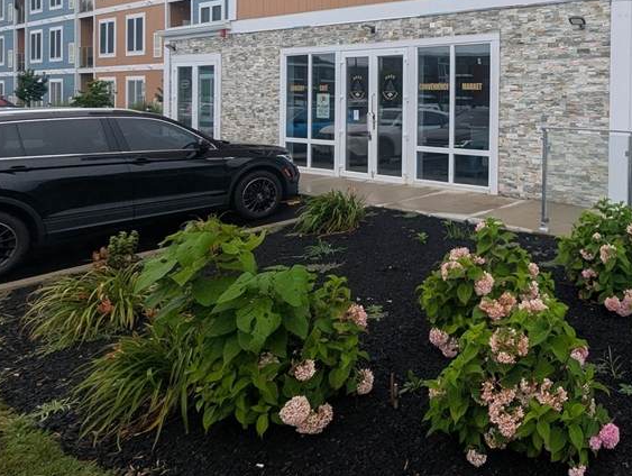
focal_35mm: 29
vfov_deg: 46.1
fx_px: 530
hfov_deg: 55.2
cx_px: 543
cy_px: 101
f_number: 2.2
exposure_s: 1/489
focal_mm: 2.35
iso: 48
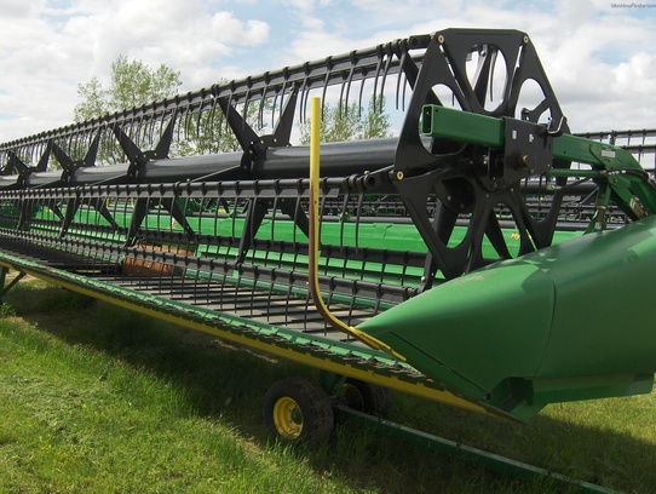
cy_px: 247
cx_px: 328
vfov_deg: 40.8
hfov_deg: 52.6
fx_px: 664
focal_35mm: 35
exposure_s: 1/725
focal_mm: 7.5
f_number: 5.5
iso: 100
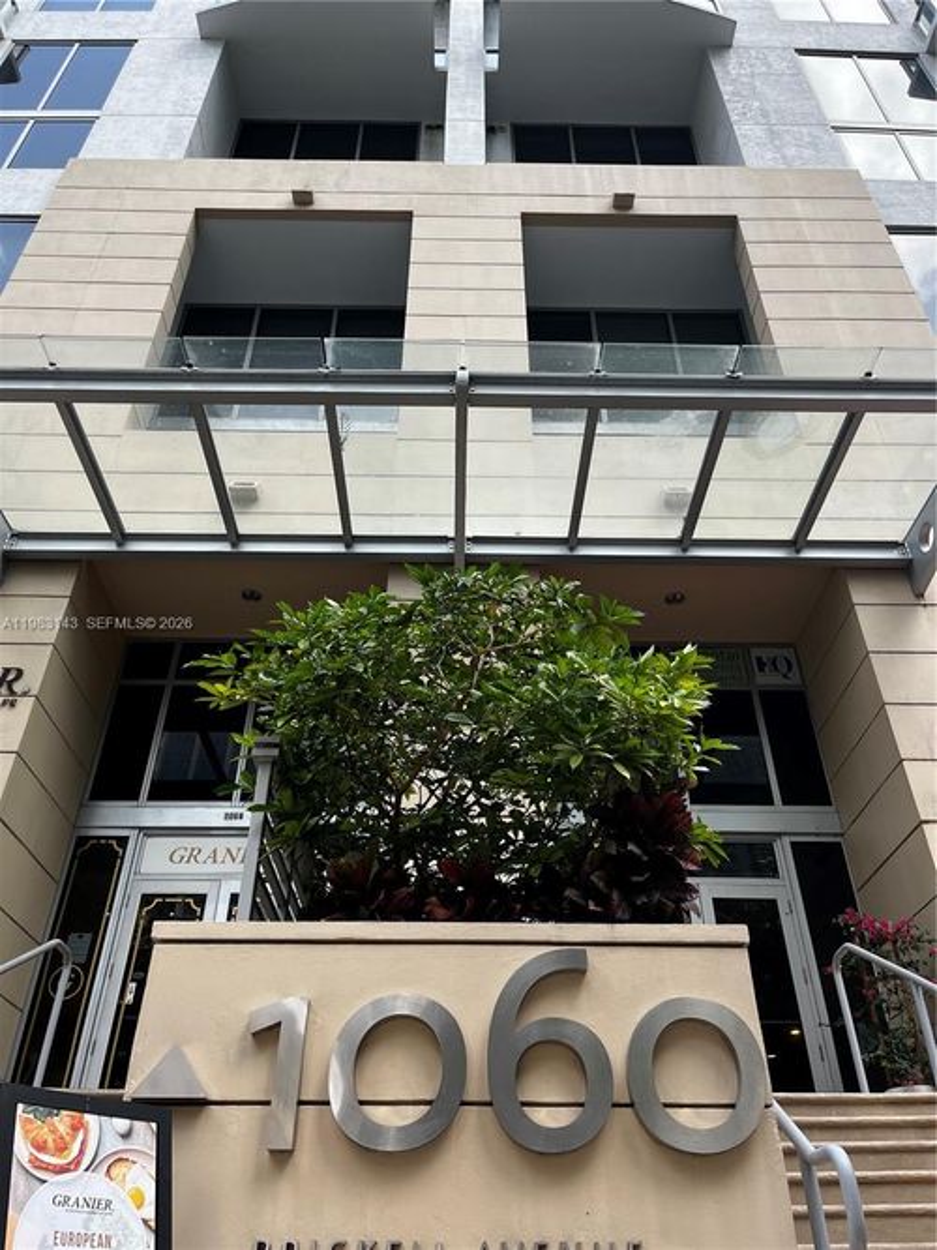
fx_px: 939
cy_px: 625
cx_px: 468
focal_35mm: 26
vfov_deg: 67.3
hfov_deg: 53.0
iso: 50
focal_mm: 5.1
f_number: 1.6
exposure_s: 1/577
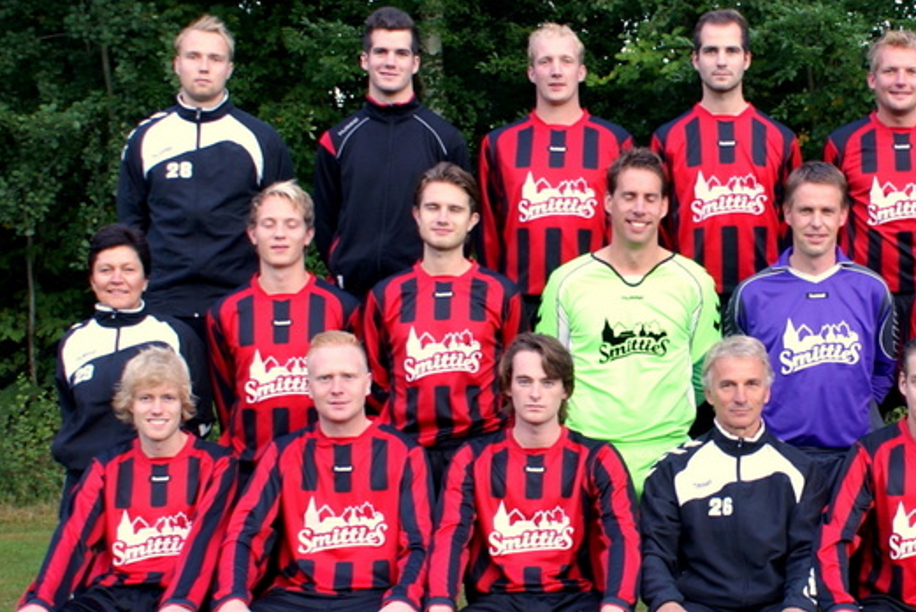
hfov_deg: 32.7
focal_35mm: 59
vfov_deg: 22.8
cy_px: 448
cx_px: 767
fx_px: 1502
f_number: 4
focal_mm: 20
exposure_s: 1/40
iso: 125
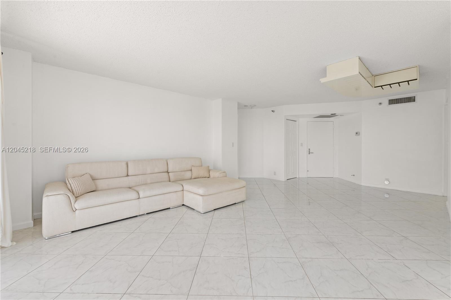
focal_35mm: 15
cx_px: 226
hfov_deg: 100.4
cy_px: 150
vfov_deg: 77.3
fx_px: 188
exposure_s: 1/40
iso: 320
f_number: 10
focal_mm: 15
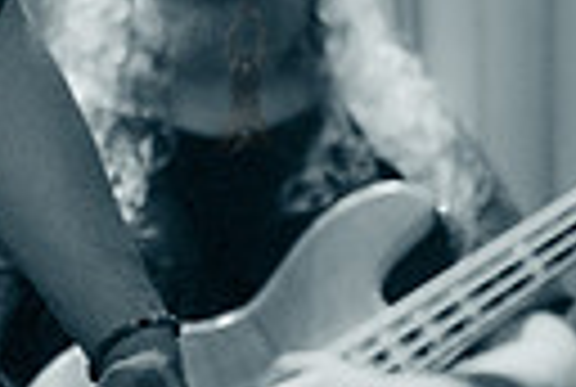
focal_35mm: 271
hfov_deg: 7.4
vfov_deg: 5.1
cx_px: -338
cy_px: -146
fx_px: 4346
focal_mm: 60
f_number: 2.8
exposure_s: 1/400
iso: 4000
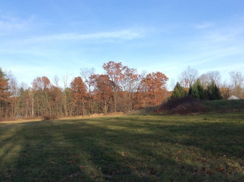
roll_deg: +1.9
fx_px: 310
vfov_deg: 32.5
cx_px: 147
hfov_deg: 42.8
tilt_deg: -2.6
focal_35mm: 44
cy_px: 123
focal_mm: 3.3
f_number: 2.4
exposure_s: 1/673
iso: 32
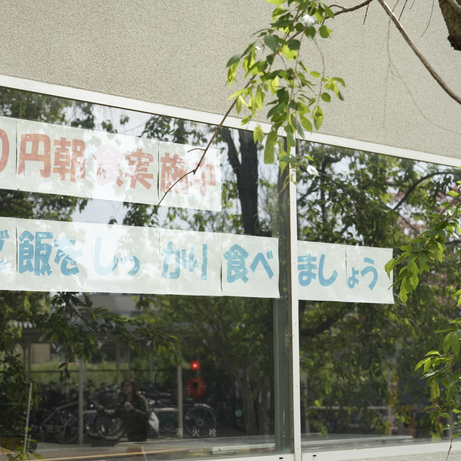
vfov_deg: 19.3
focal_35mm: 90
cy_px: 229
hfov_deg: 19.2
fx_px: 1356
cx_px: 151
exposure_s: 1/400
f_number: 5
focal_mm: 70
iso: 500
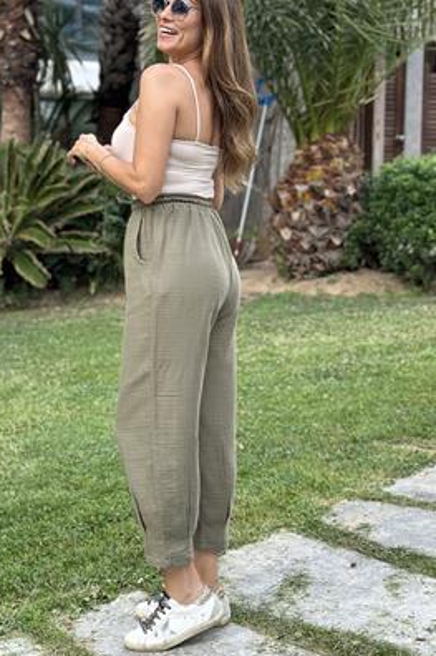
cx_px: 194
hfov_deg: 21.2
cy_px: 261
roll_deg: -0.7
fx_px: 1164
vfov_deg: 31.3
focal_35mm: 64
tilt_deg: -3.9
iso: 80
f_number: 1.78
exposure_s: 1/265
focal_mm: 6.86
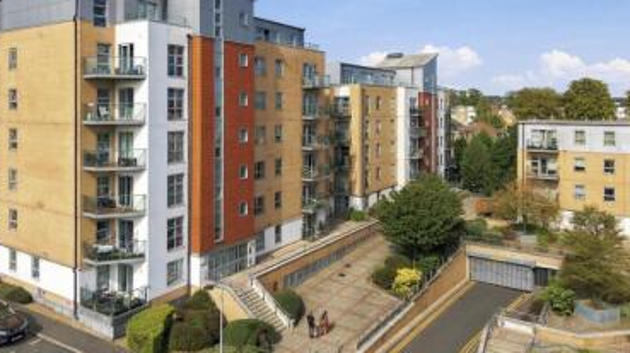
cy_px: 107
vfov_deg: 38.3
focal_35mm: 30
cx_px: 308
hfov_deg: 64.3
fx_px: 501
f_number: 1.8
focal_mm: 8.7
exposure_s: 1/5000
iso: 140
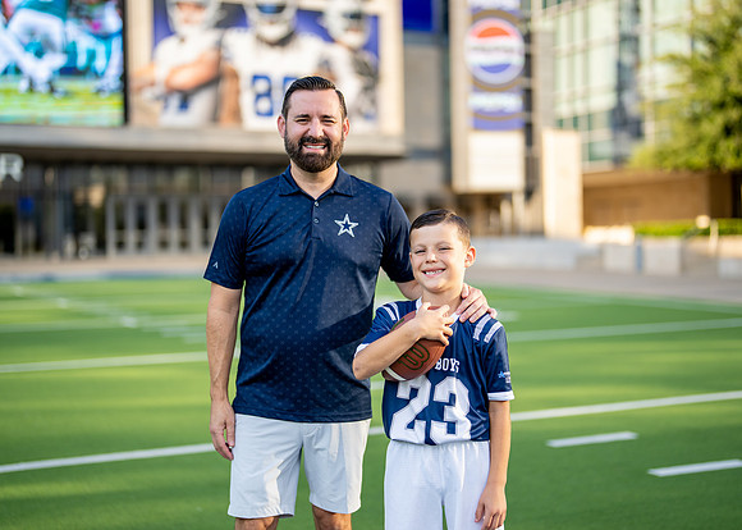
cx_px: 367
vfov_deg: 25.8
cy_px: 265
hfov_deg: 35.6
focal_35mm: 55
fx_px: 1155
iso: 100
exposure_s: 1/2000
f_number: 1.2
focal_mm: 50
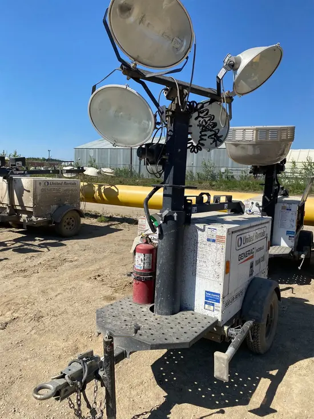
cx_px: 157
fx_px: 314
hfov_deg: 53.1
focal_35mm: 26
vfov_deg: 67.3
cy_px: 210
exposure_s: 1/3040
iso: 32
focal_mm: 4.25
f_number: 1.8
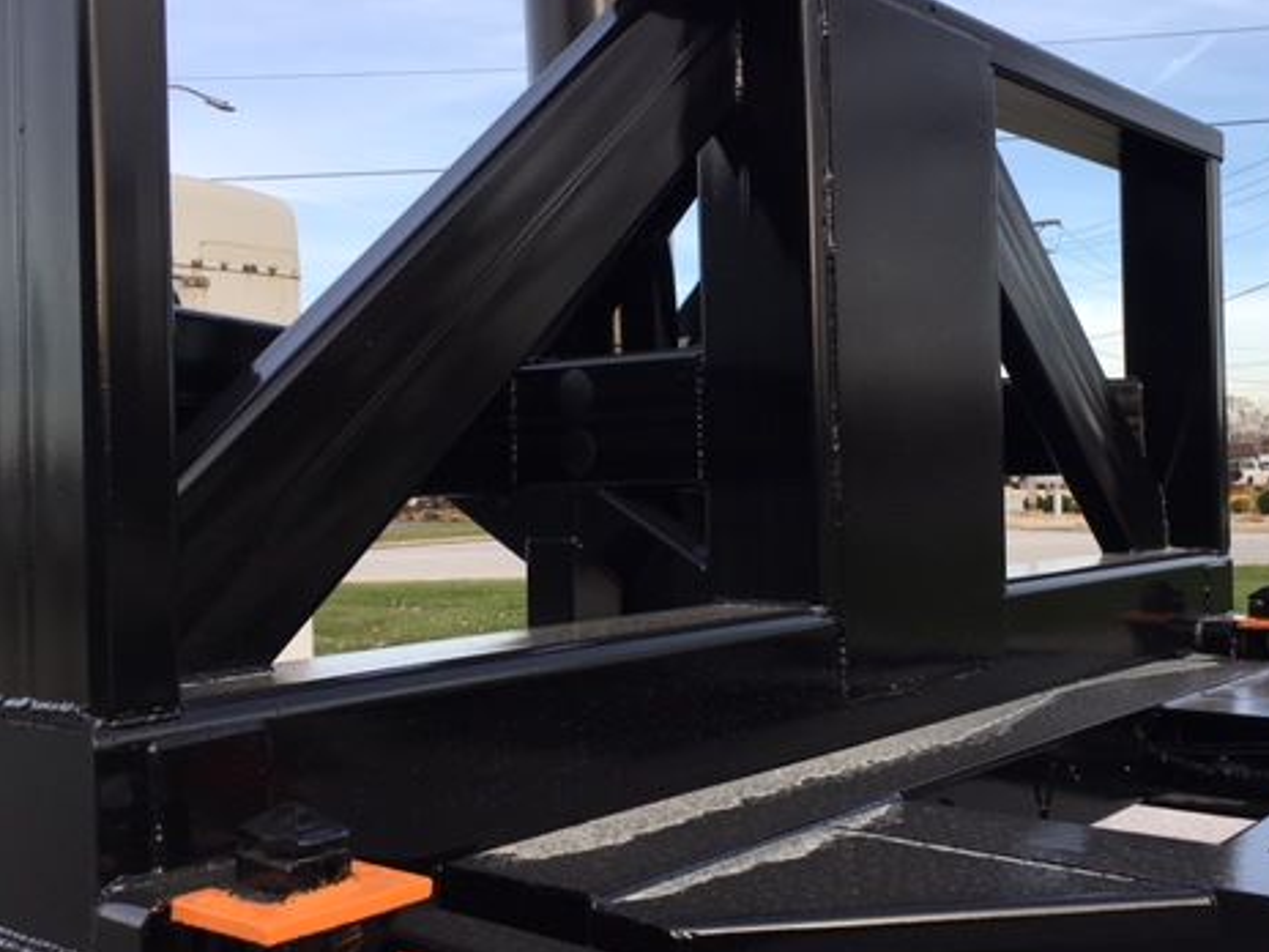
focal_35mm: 40
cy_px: 479
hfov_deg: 46.2
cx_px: 823
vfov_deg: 36.0
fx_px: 1466
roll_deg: +2.0
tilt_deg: +1.2
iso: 25
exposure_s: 1/630
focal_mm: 4.15
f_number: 2.2
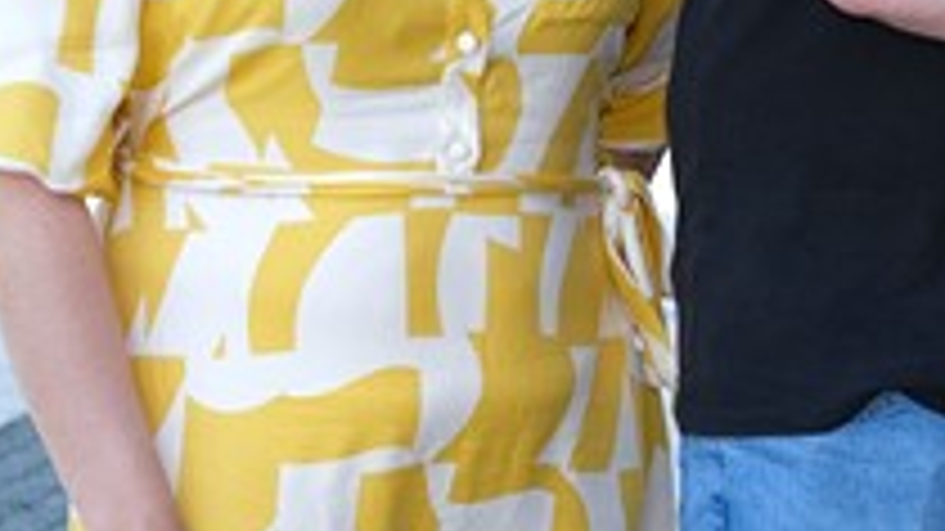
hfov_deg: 11.2
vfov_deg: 6.5
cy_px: -245
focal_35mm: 185
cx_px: 1444
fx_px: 4634
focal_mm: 35
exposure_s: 1/1100
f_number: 3.6
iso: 400
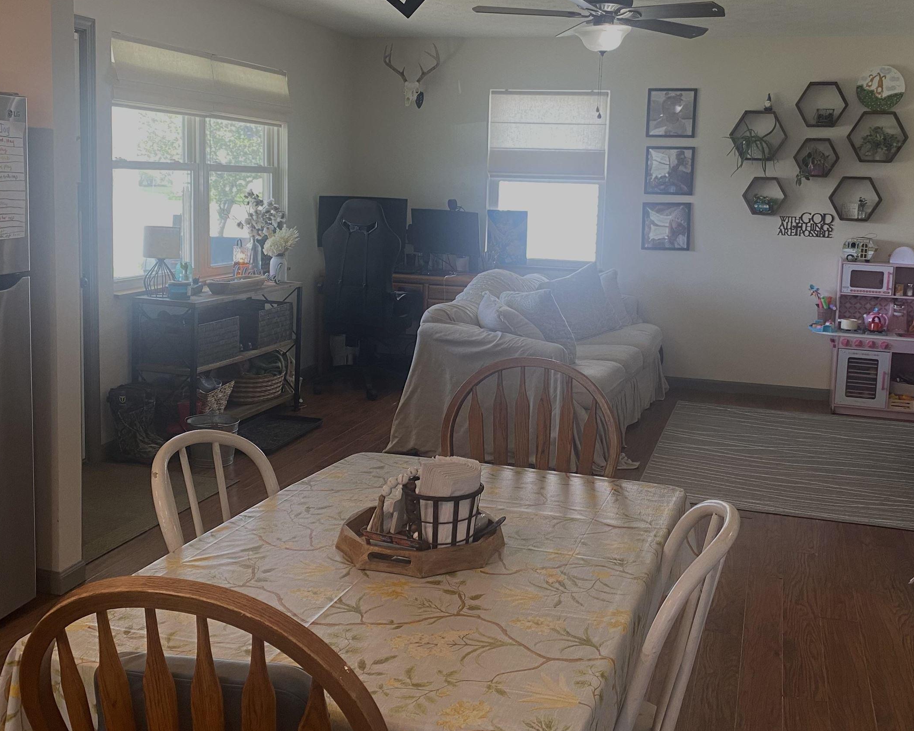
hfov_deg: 49.0
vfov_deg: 39.9
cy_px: 289
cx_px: 501
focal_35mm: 37
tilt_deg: -7.9
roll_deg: -1.6
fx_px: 1001
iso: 80
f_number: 1.8
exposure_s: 1/60
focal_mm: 4.25
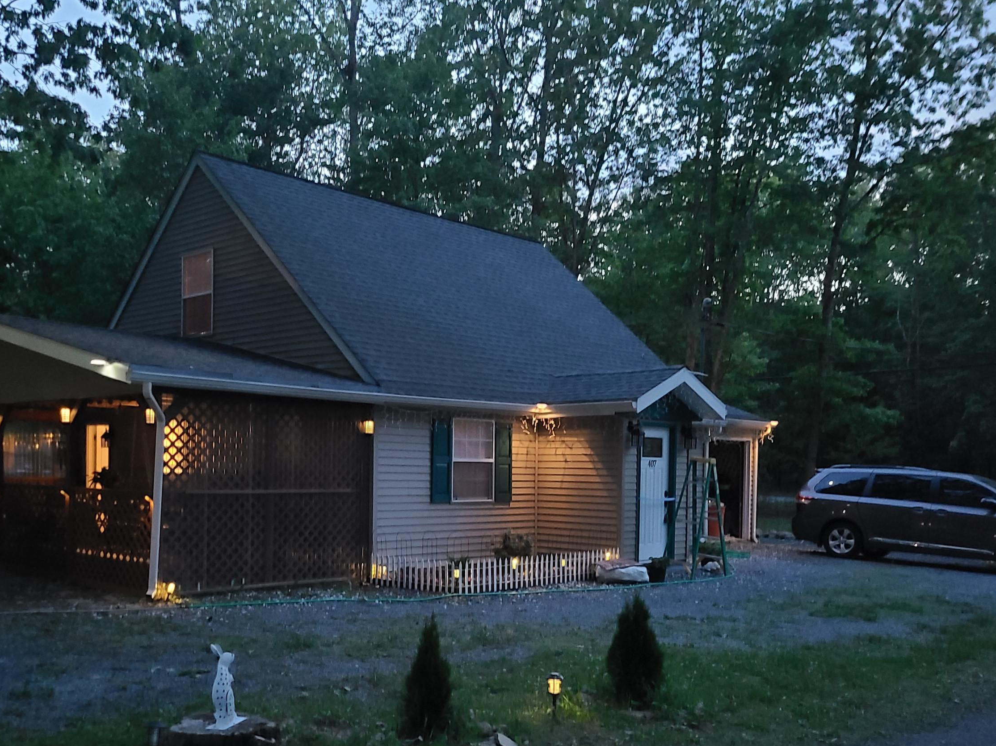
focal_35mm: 35
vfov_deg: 40.4
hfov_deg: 52.5
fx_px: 1007
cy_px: 472
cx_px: 439
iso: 1250
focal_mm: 5.4
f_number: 1.8
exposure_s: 1/9
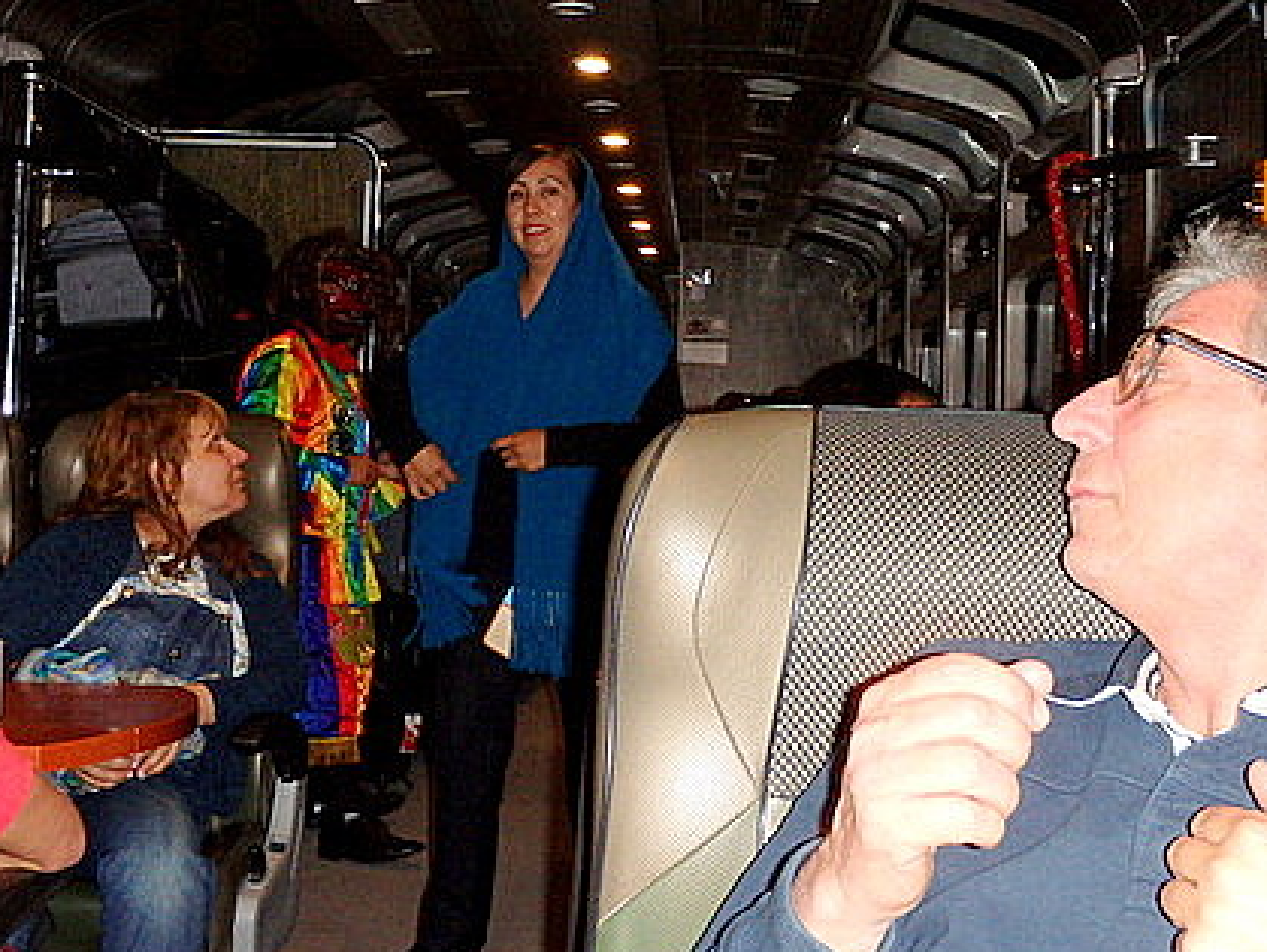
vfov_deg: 33.6
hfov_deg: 43.7
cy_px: 471
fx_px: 1575
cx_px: 544
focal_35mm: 43
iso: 500
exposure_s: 1/40
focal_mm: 6.4
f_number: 4.5
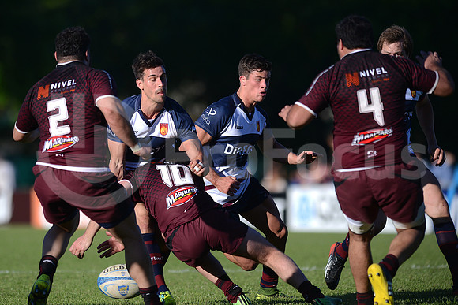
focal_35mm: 420
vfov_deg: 3.3
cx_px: 229
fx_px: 5344
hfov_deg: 4.9
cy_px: 152
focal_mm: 420
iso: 400
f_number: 4
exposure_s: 1/4000
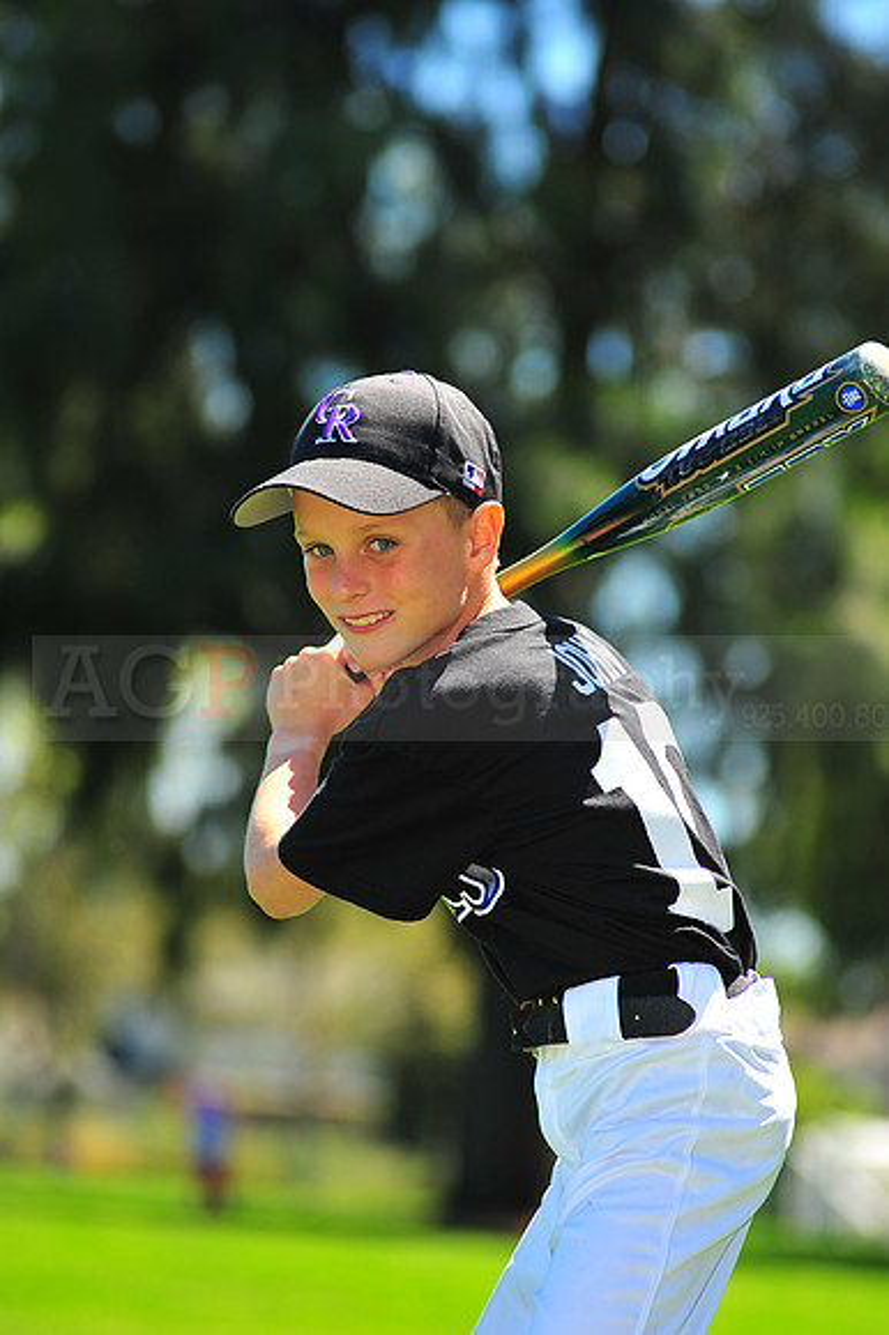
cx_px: 444
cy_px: 668
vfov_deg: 11.4
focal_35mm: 180
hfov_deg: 7.6
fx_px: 6675
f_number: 5
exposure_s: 1/640
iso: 200
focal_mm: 180
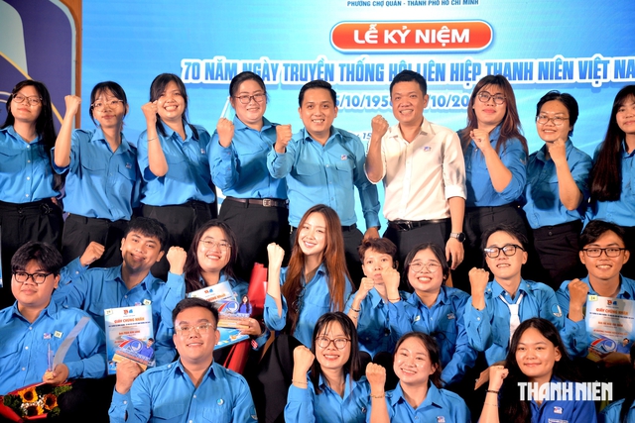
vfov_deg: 17.1
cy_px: 212
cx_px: 318
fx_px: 1411
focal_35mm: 80
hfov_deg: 25.4
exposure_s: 1/125
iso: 560
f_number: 4.5
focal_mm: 80
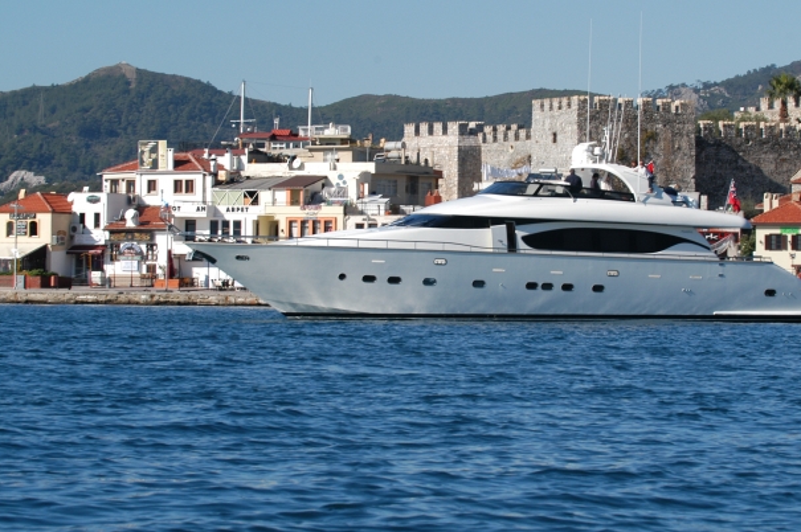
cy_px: 219
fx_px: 3304
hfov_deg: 13.8
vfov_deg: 9.2
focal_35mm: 149
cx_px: 507
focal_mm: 75
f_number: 7.1
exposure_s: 1/180
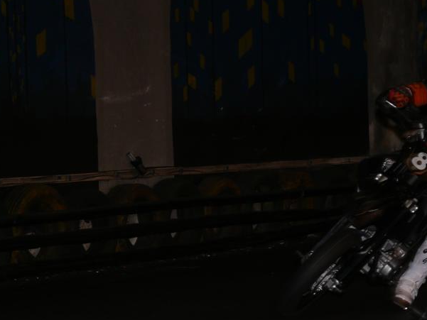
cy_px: 209
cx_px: 331
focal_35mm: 172
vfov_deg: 8.6
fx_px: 2122
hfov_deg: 11.5
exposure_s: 1/30
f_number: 3.2
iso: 100
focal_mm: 21.3
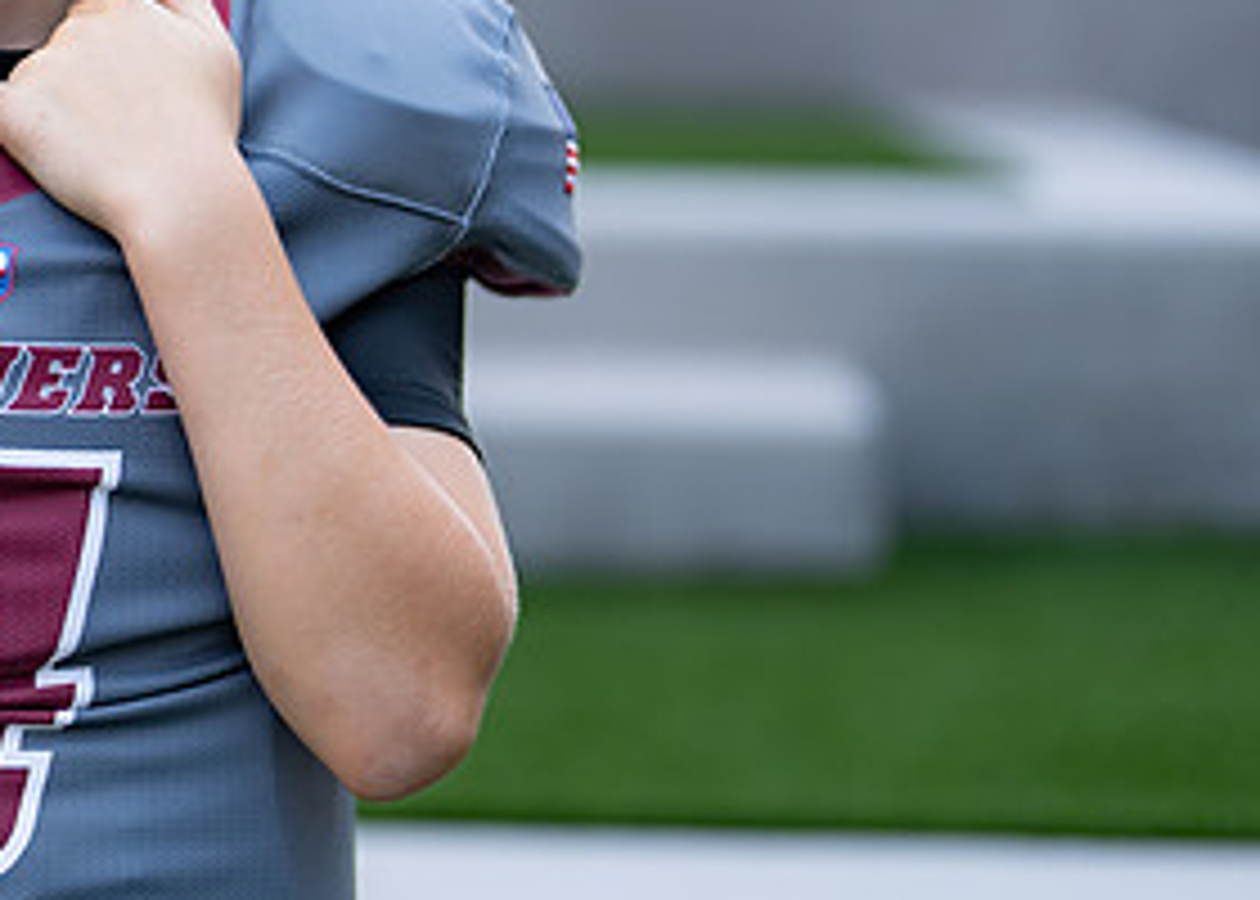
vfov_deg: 11.7
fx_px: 4366
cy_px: 218
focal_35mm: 122
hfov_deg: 16.1
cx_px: 17
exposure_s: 1/1600
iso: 100
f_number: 1.2
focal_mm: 50
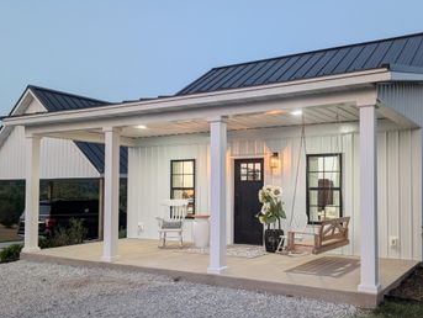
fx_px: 428
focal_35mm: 35
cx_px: 259
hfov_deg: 52.1
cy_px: 181
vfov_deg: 40.7
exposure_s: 1/35.5
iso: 34
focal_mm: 6.9
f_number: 1.68
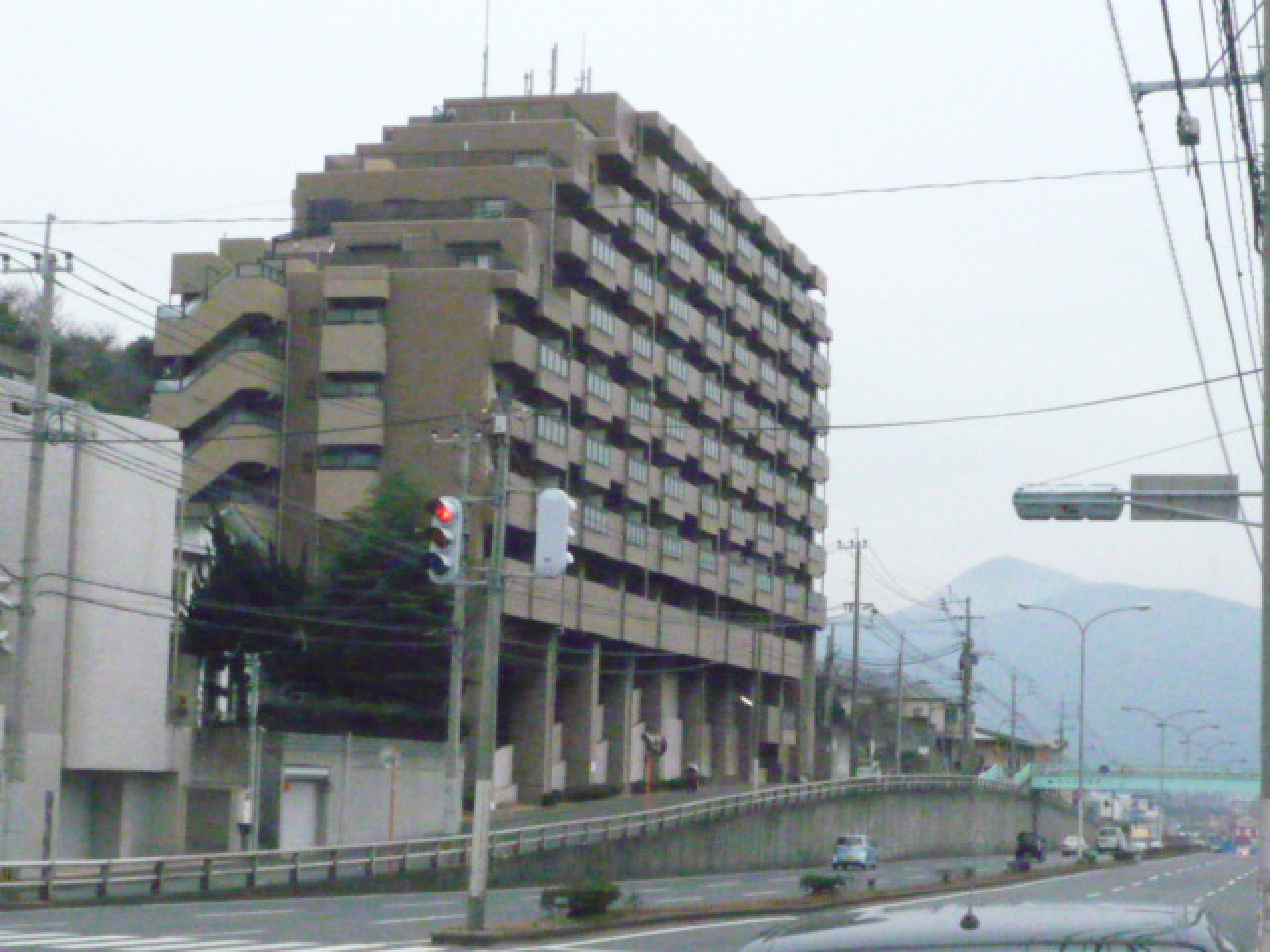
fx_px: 2715
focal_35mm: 74
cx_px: 635
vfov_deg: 19.9
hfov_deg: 26.3
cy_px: 476
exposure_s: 1/800
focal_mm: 7.3
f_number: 5
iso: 1600
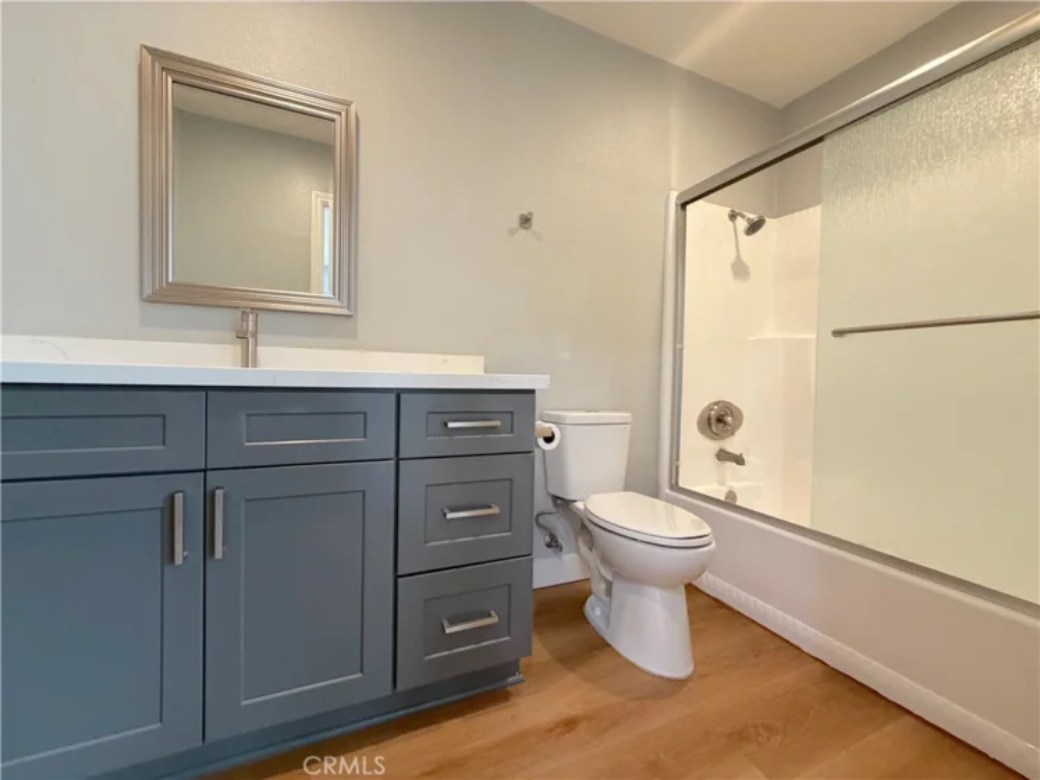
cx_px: 520
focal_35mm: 14
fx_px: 421
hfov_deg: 102.1
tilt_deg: -0.5
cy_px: 390
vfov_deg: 85.7
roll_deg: -0.5
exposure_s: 1/115
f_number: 2.2
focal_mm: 2.22
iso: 320
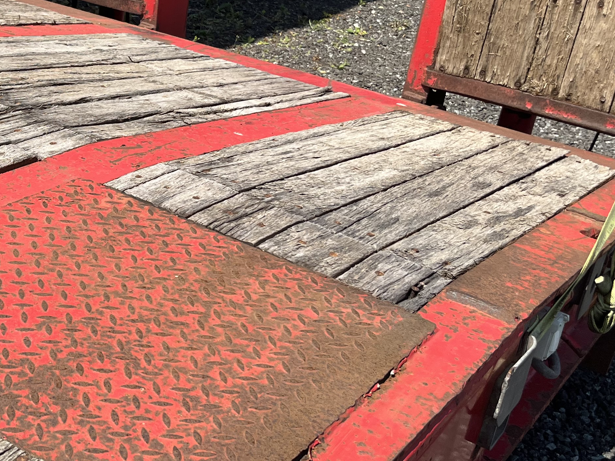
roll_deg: -6.6
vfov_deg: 26.0
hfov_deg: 32.3
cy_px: 175
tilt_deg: -24.2
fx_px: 995
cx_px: 40
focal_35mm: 56
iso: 50
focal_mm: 5.1
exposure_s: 1/2755
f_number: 1.6
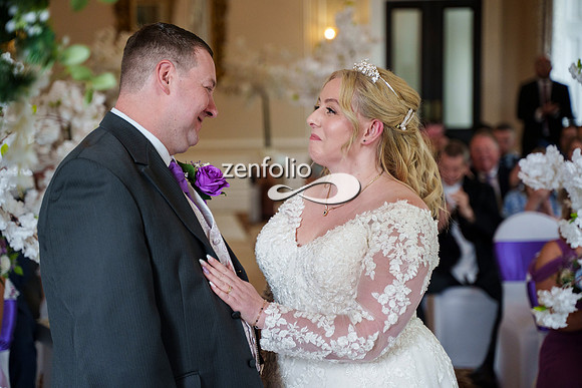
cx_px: 291
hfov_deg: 25.9
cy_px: 194
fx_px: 1267
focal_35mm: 78
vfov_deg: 17.4
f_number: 2.8
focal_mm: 75
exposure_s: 1/500
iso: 1600
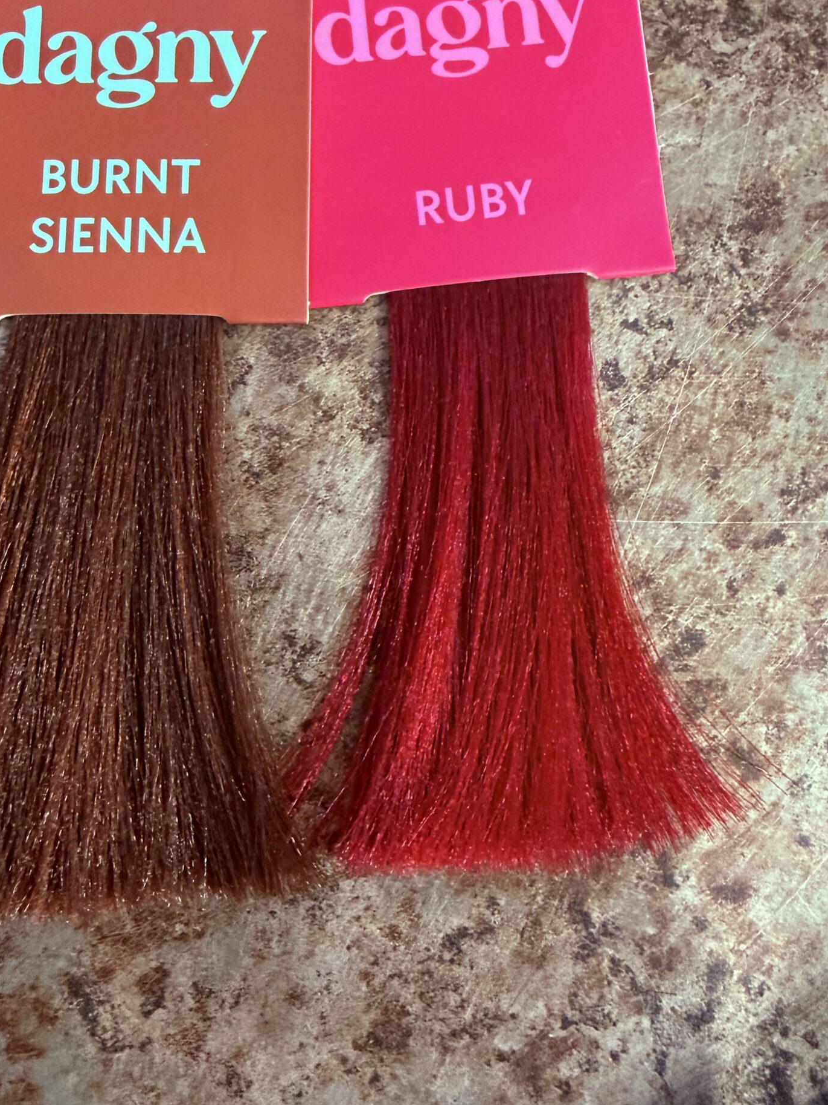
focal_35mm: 35
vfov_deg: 52.0
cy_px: 405
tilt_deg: -84.2
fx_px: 1117
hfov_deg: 40.6
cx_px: 375
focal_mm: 2.22
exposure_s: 1/50
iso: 500
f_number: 2.2
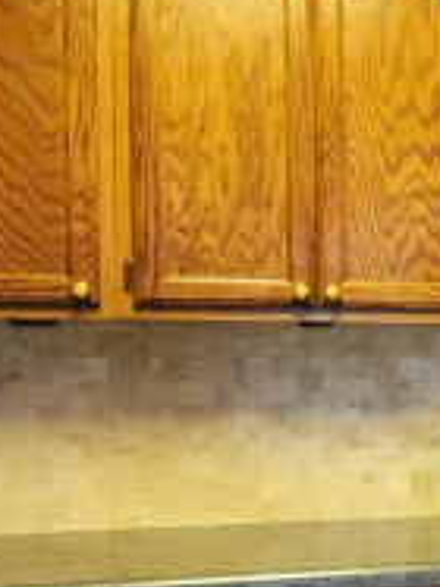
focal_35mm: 82
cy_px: 375
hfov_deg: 15.7
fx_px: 1391
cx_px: 764
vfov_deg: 23.8
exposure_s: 1/40
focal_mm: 5.4
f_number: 1.8
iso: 500
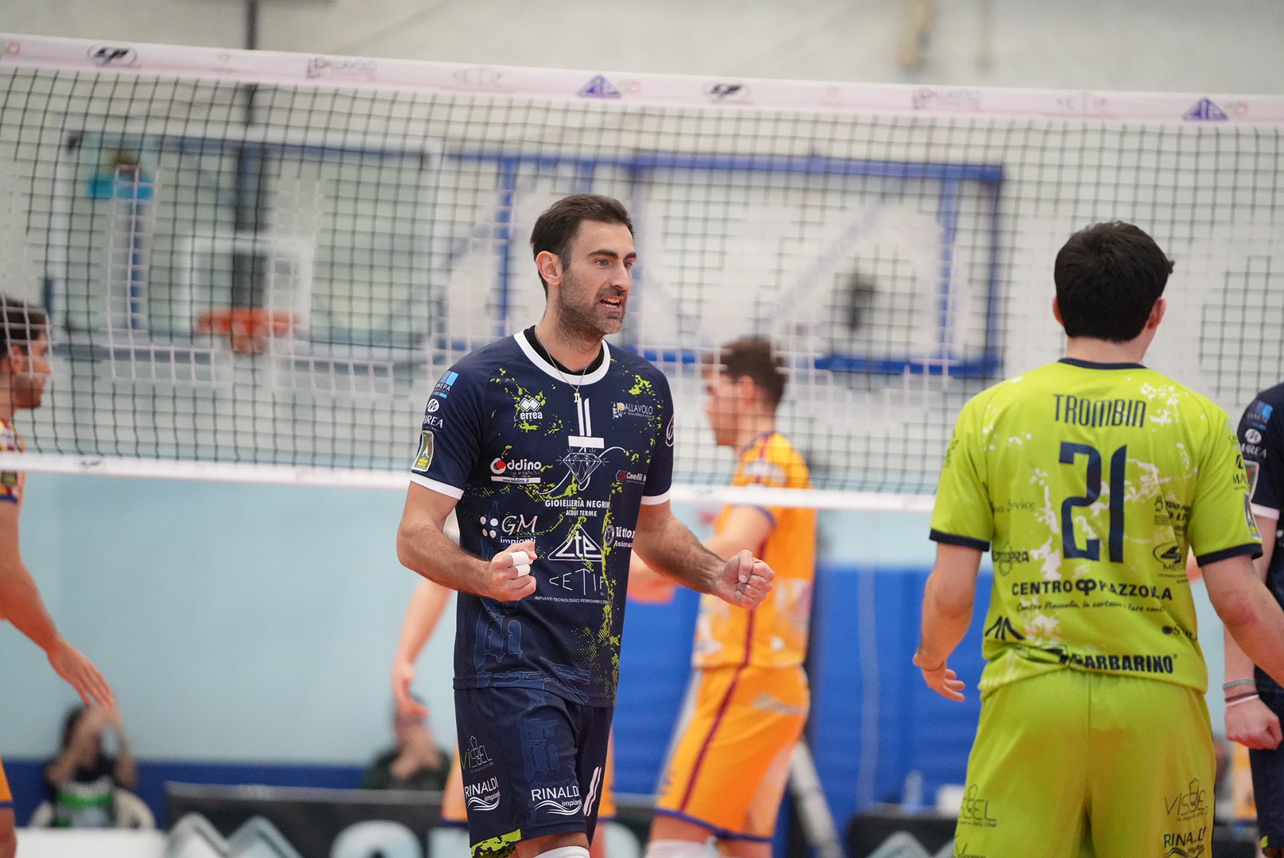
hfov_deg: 11.3
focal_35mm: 182
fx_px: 6496
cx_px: 642
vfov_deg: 7.6
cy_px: 429
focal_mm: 182
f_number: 2.8
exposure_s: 1/2500
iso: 10000
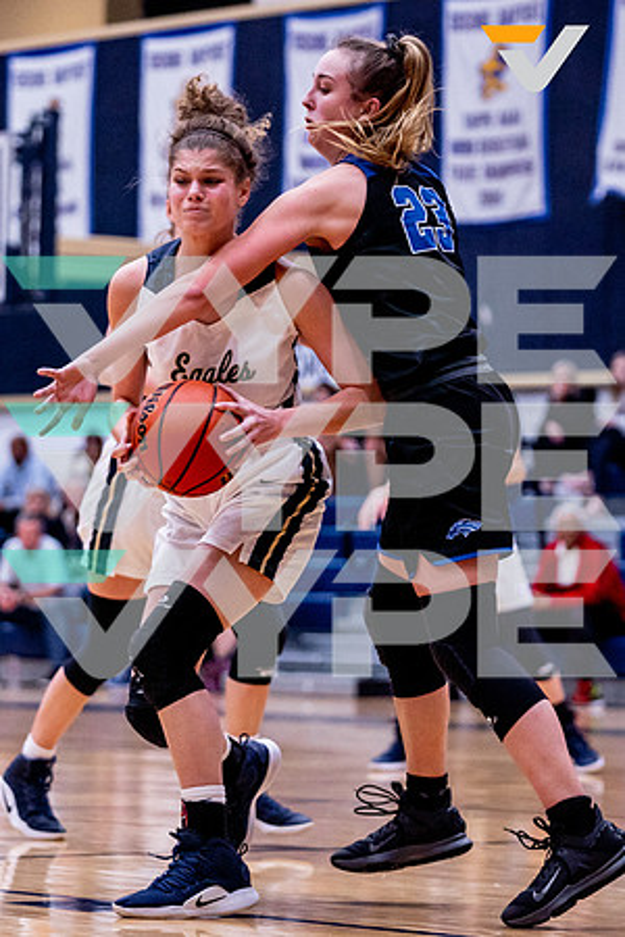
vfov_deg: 12.7
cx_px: 196
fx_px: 4195
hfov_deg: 8.5
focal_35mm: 161
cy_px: 415
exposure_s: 1/1250
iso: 2000
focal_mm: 92
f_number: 2.8
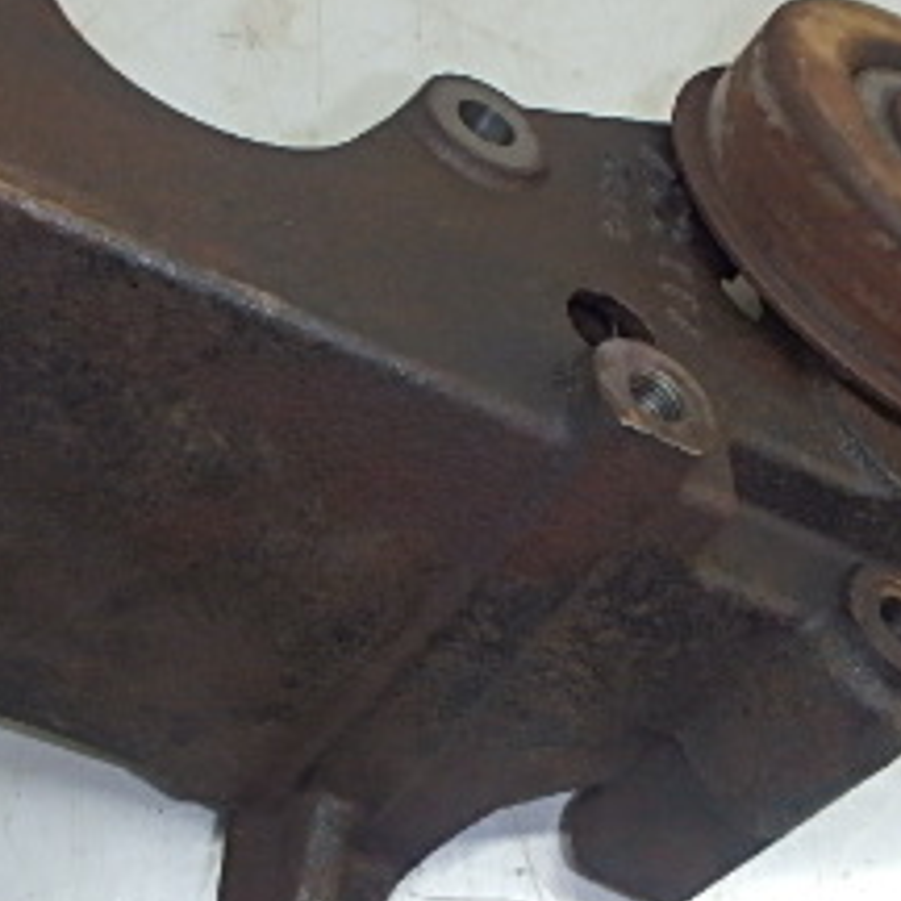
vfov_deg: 31.0
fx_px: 1620
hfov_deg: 31.0
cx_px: 371
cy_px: 359
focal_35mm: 55
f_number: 3.5
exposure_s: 1/40
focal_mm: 3.7
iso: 200
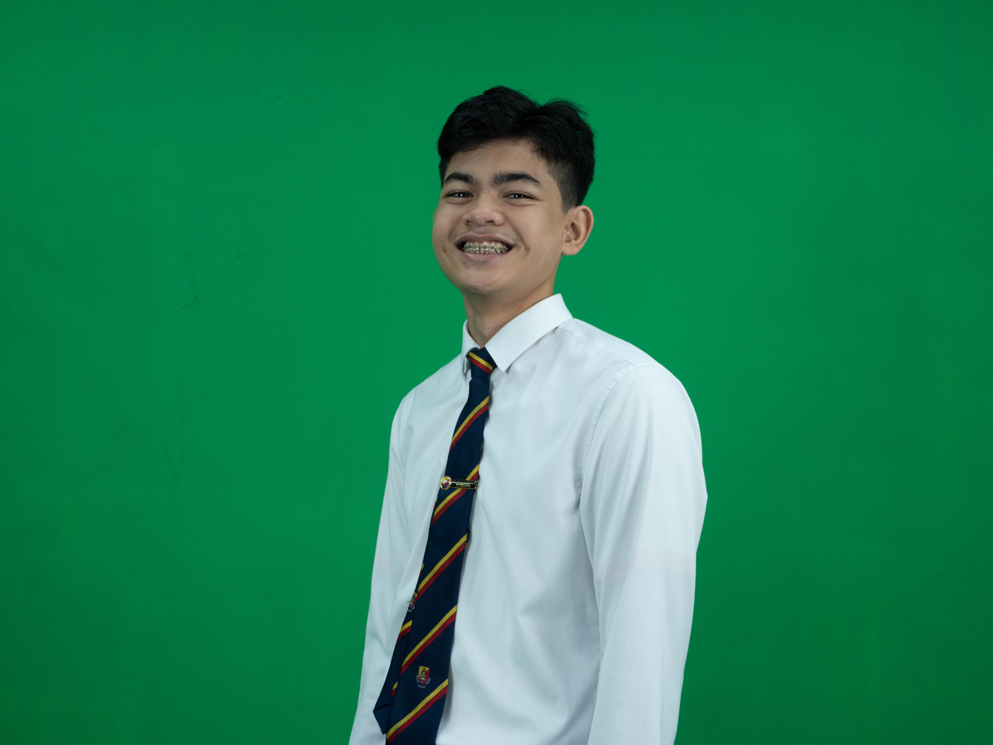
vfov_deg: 34.3
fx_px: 1205
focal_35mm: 42
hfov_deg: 44.8
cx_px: 496
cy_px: 372
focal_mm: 21
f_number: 4.7
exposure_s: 1/50
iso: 640
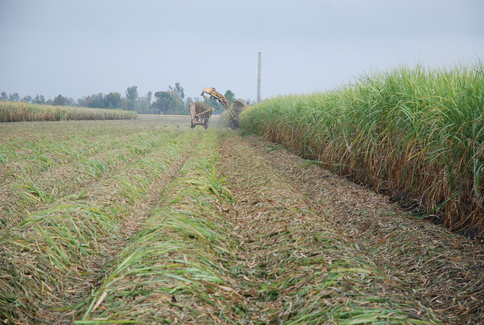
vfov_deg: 13.1
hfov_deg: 19.4
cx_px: 242
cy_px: 162
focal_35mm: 105
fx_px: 1415
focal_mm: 70
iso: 100
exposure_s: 1/160
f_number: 4.5
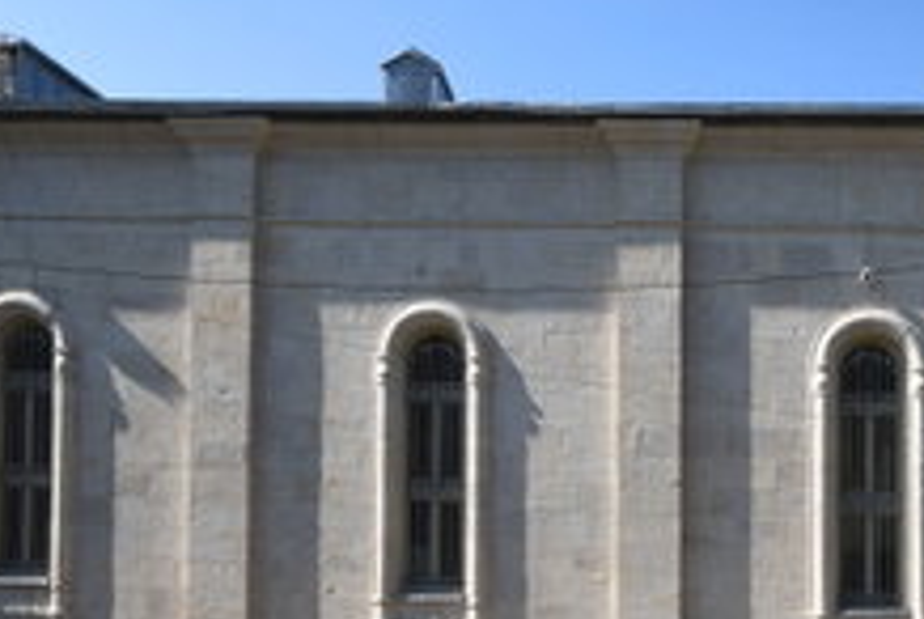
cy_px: 312
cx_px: 479
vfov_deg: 24.7
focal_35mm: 55
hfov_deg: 36.2
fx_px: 1414
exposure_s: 1/400
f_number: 8
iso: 100
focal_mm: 20
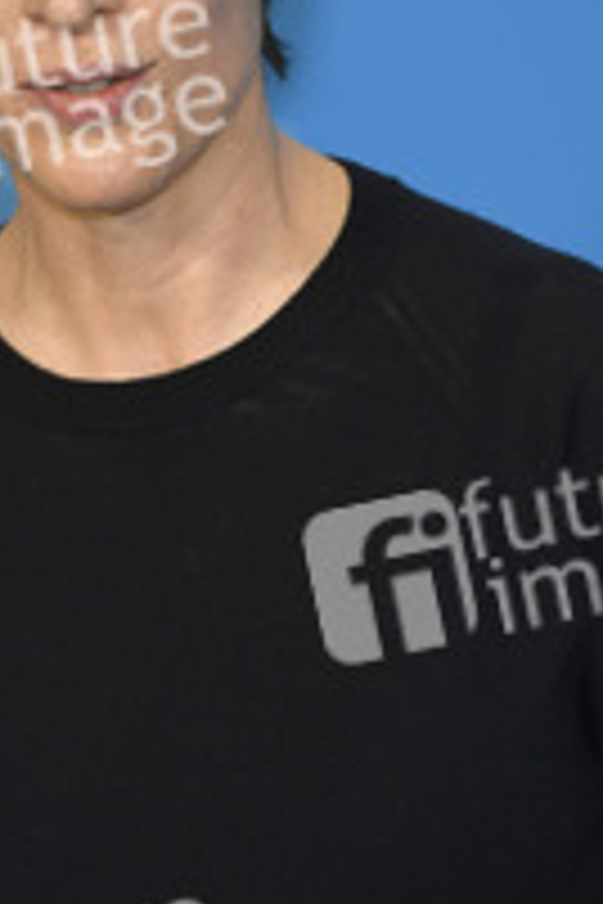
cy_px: 333
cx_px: 126
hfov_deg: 3.5
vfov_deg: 5.2
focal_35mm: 398
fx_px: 9999
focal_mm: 200
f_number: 3.5
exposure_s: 1/400
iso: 640
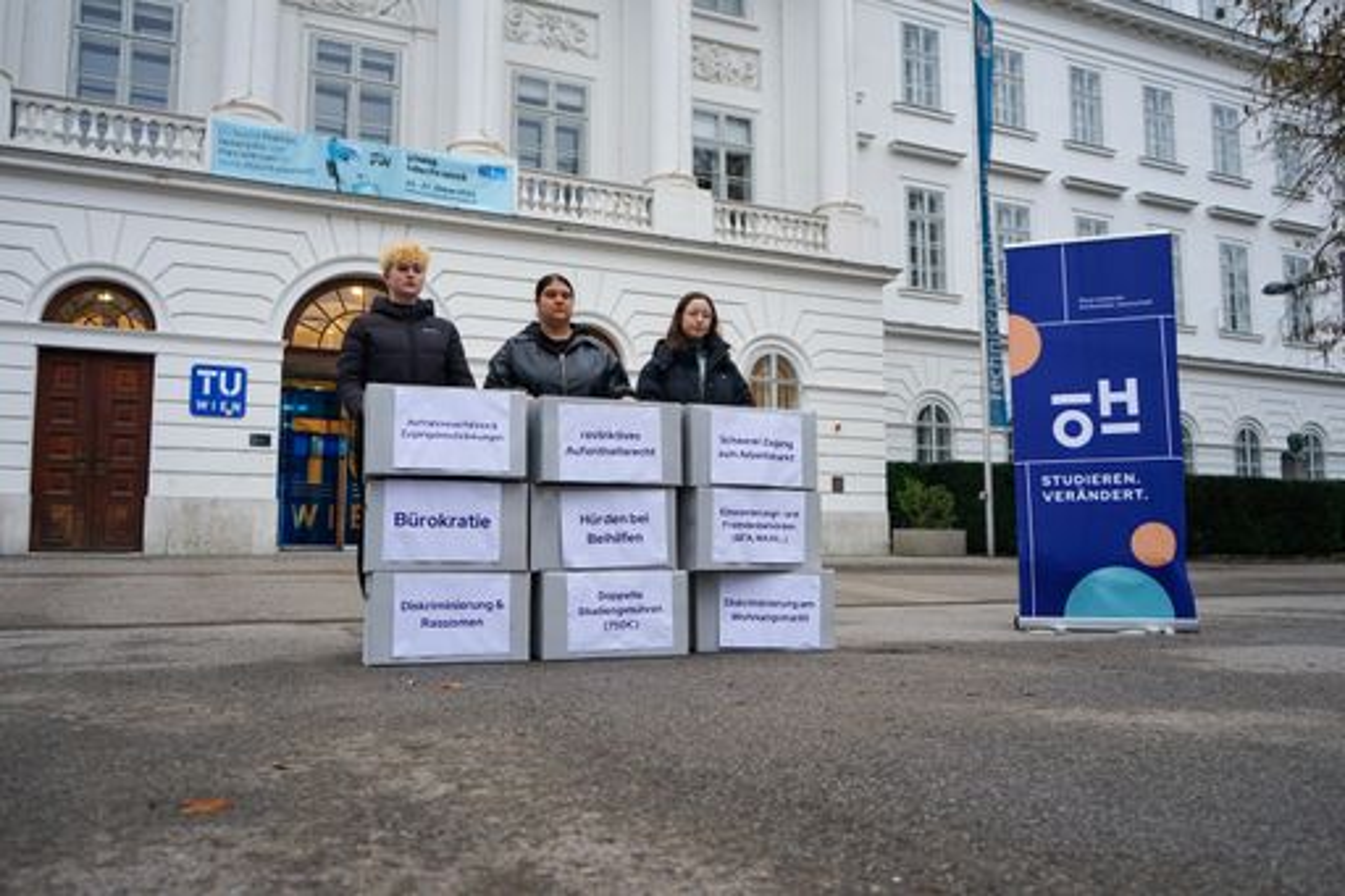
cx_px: 672
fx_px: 1046
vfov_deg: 46.4
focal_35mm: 28
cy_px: 448
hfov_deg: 65.5
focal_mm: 28
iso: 320
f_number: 4
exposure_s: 1/160
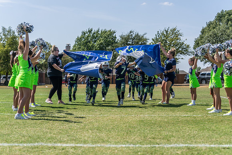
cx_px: 116
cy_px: 78
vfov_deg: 19.5
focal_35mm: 70
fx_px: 451
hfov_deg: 28.8
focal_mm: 70
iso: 100
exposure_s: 1/1250
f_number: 4
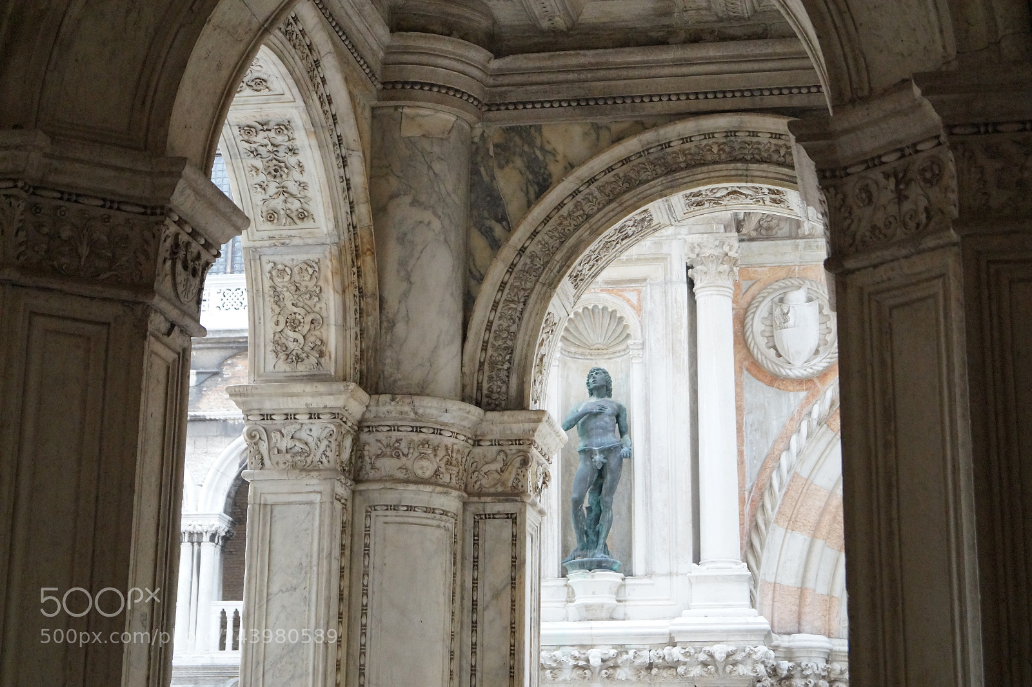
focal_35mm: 68
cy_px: 344
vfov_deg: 20.1
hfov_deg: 29.9
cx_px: 516
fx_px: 1934
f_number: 5.6
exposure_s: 1/160
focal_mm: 45
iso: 2000
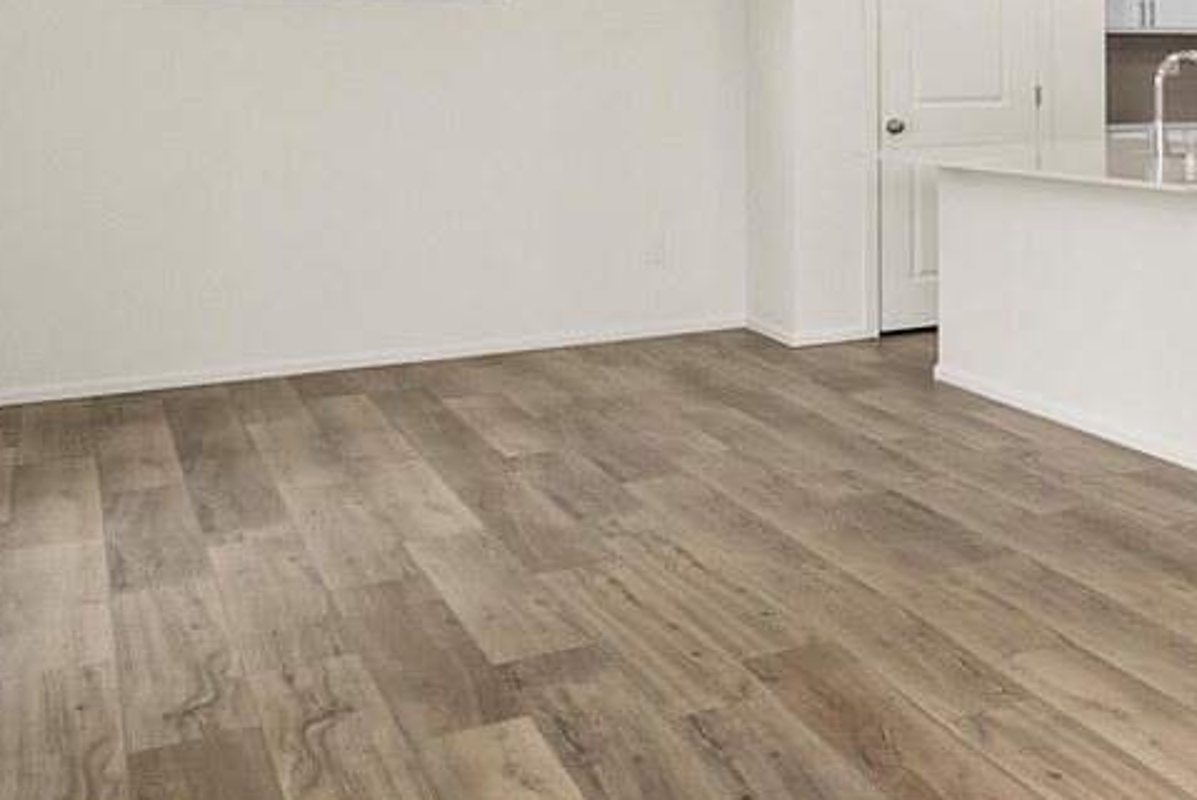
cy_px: 125
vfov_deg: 28.5
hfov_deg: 30.1
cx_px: 1681
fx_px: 1530
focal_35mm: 46
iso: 100
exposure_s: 1/60
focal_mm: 13
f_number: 7.1
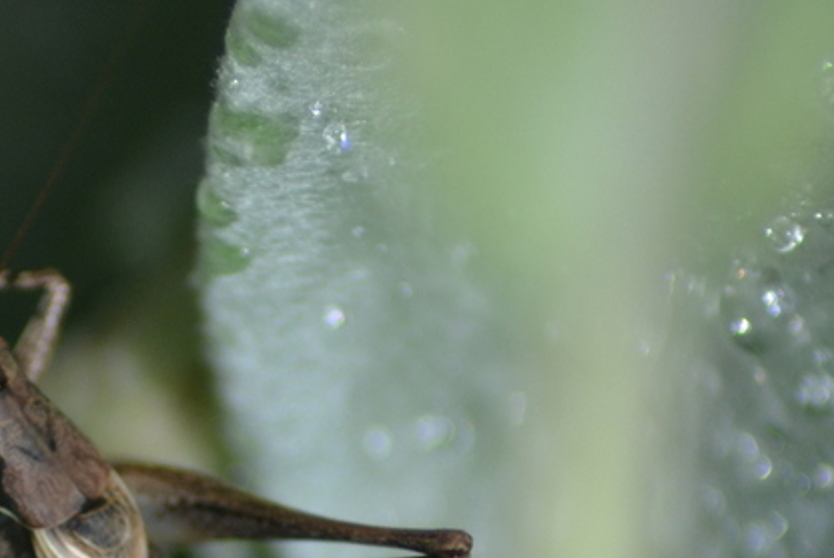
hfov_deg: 2.7
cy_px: 536
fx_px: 17642
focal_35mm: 761
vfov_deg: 1.8
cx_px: 78
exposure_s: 1/1600
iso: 400
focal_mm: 220
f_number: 4.8
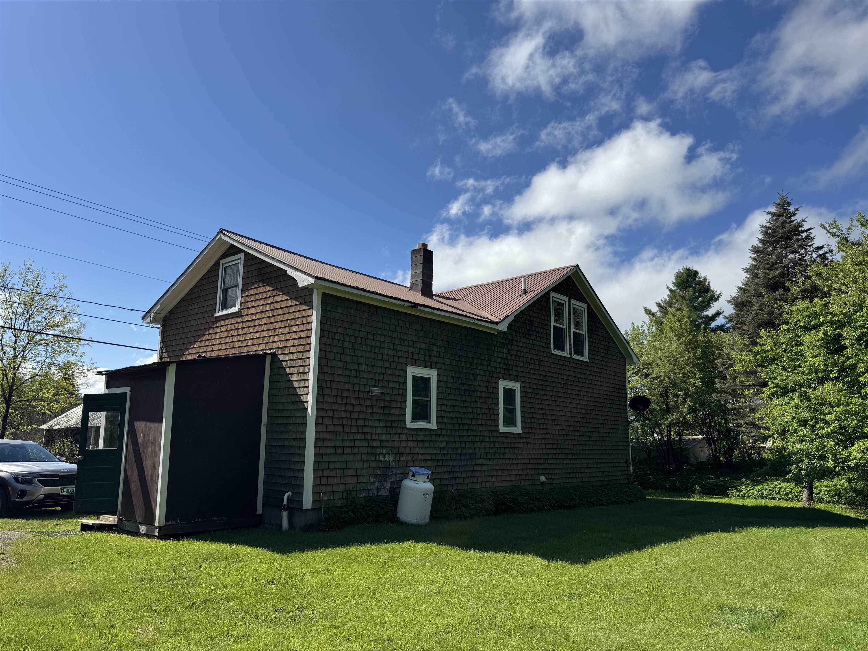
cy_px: 326
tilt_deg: +9.7
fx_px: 602
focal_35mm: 24
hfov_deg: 71.6
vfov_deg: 56.8
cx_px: 434
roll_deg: -1.4
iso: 80
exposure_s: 1/5348
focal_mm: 6.76
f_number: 1.78
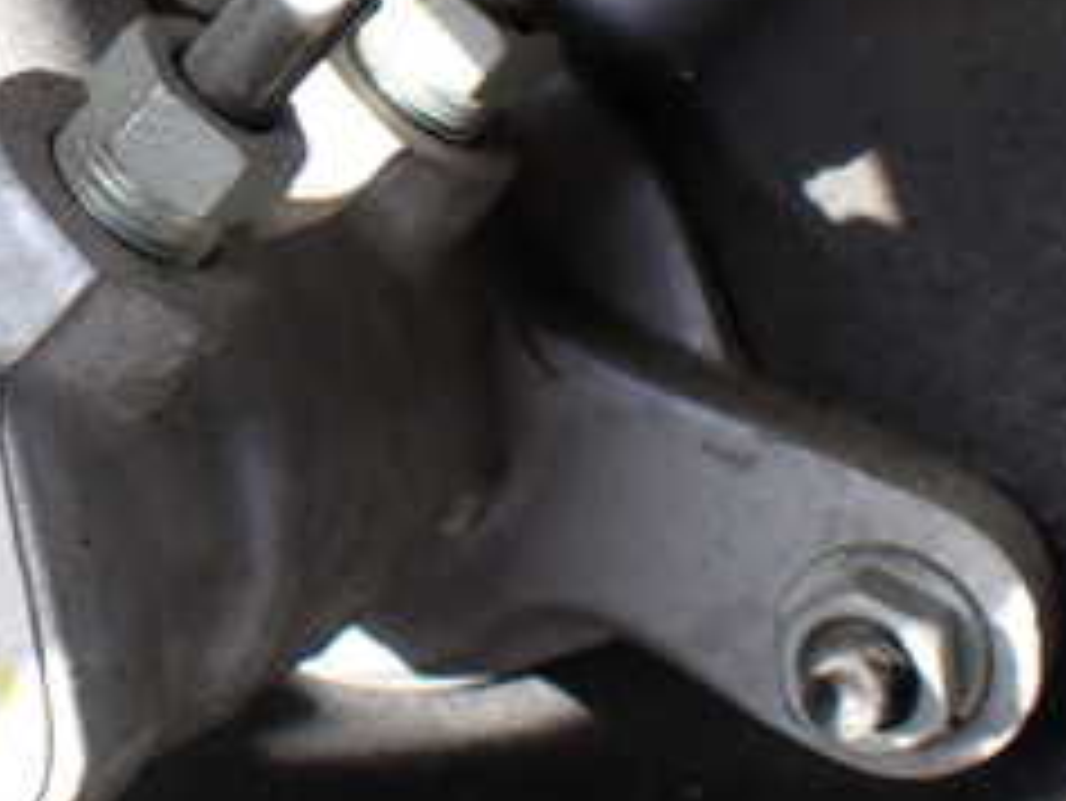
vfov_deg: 19.0
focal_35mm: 76
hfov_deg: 24.3
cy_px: 40
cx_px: -36
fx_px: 2342
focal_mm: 5.4
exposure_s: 1/160
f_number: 3.2
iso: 100
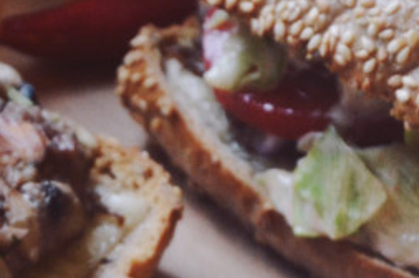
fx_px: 4963
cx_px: -123
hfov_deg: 4.8
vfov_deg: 3.2
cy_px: 446
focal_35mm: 427
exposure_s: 1/60
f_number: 5.3
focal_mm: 62
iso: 640
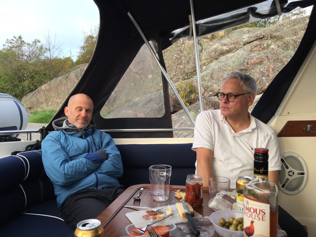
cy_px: 118
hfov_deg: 61.7
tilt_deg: -5.0
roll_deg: -1.3
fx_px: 265
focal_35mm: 29
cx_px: 158
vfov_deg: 48.2
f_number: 2.2
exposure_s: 1/158
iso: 25
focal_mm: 4.15
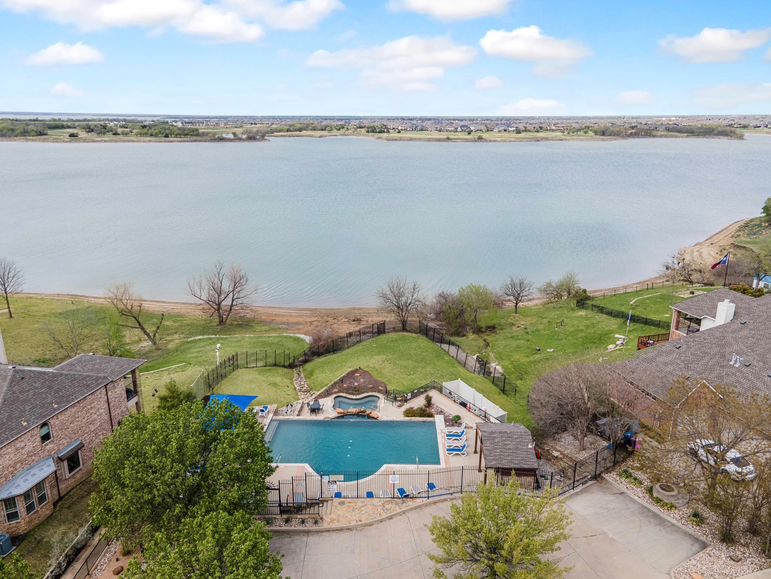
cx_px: 387
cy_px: 298
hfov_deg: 69.4
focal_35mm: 25
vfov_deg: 54.9
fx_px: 557
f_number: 2.8
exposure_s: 1/400
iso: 100
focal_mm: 4.5
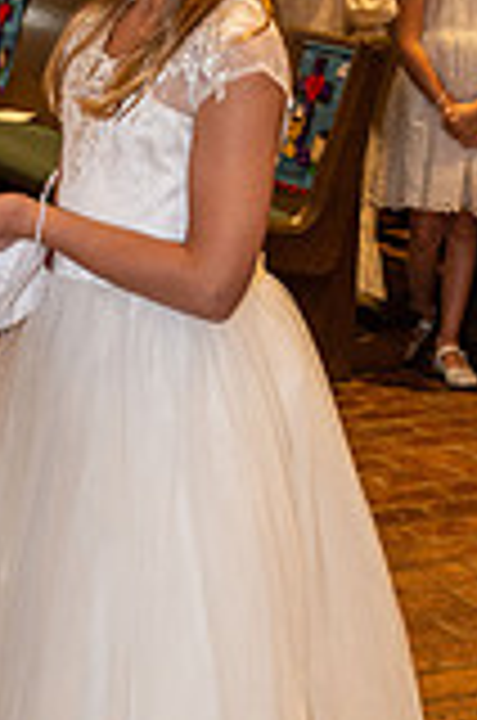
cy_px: 360
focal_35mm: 107
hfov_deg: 12.7
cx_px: 124
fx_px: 2136
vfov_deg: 19.1
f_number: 5
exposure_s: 1/125
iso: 1600
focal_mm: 38
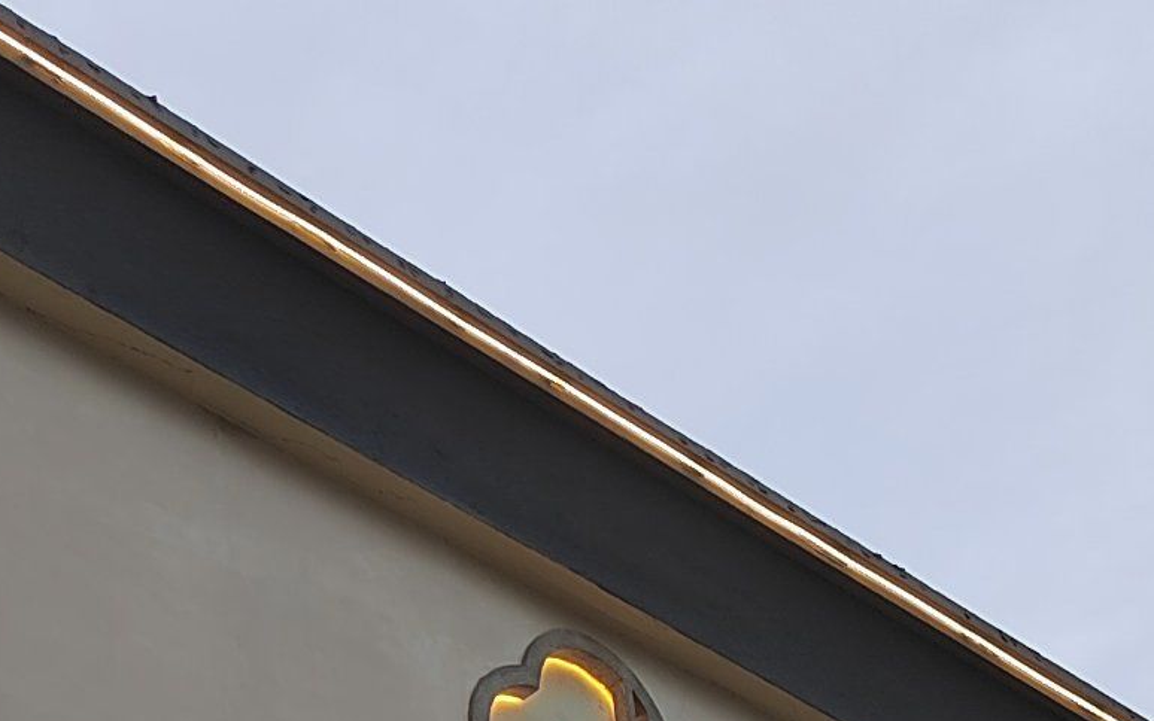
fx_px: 2705
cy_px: 1335
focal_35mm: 86
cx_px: 81
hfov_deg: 23.4
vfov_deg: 13.5
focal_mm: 5.52
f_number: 1.9
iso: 134
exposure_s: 1/100
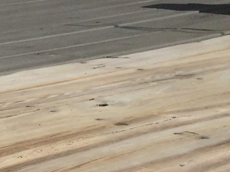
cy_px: 247
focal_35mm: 158
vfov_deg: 9.2
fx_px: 1050
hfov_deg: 10.7
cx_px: -322
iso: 40
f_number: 2.2
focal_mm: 4.12
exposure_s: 1/5882
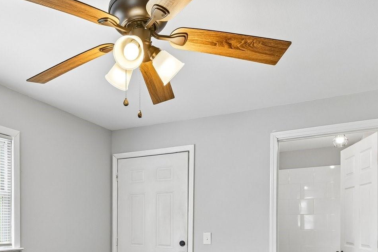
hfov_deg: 60.6
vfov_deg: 40.8
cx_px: 128
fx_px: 315
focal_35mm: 30
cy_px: 218
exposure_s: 1/15
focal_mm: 14
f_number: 8
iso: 180
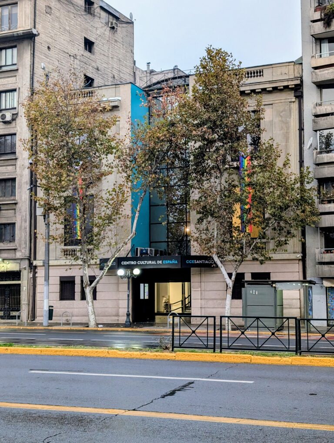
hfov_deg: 29.7
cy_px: 222
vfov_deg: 38.9
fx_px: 629
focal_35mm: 49
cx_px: 167
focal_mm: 6.9
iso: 89
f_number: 1.68
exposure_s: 1/50.8
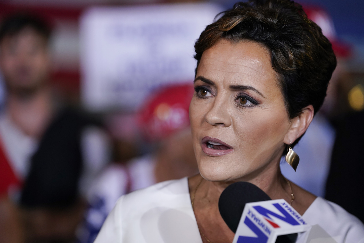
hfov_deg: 12.2
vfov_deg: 8.2
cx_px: 182
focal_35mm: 168
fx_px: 1699
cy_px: 122
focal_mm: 168
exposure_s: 1/500
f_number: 3.5
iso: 2000
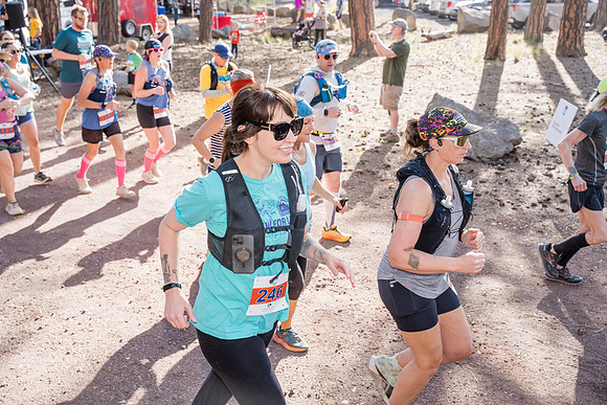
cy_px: 202
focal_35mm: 39
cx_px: 304
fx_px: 664
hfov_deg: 49.1
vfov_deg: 33.9
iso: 800
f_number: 5
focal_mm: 39.4
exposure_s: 1/500
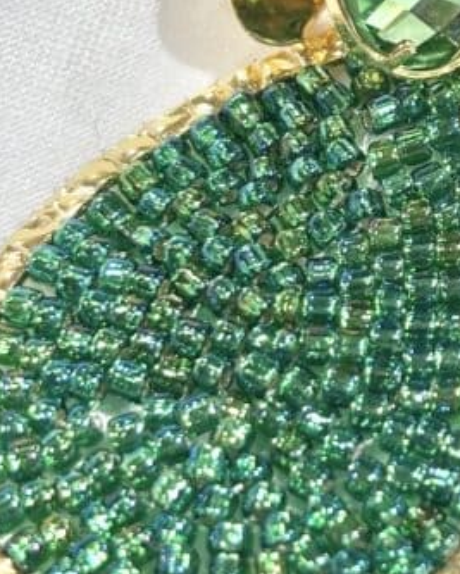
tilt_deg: -49.4
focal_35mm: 156
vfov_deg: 12.3
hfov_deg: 9.8
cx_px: 575
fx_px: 2651
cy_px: 107
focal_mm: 5.96
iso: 25
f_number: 1.6
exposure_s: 1/162
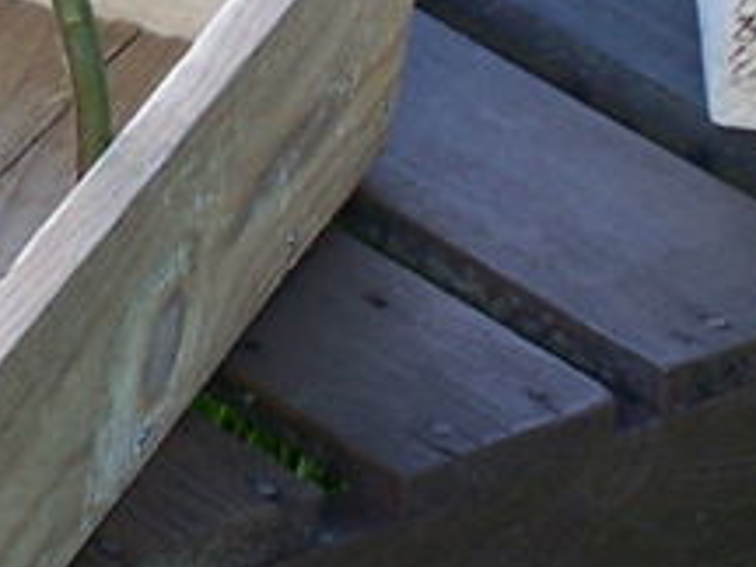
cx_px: -354
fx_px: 8277
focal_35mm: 379
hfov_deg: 5.2
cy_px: -322
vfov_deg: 3.9
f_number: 3.2
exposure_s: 1/80
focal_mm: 13.7
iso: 80
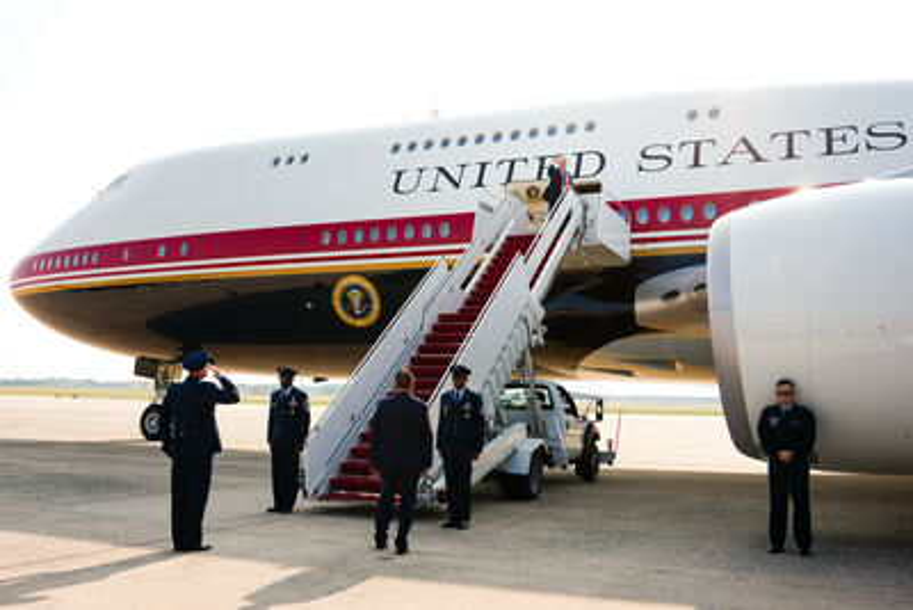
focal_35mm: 34
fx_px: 863
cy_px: 305
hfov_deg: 55.8
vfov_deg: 38.9
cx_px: 456
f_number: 4
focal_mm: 34
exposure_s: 1/500
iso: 50
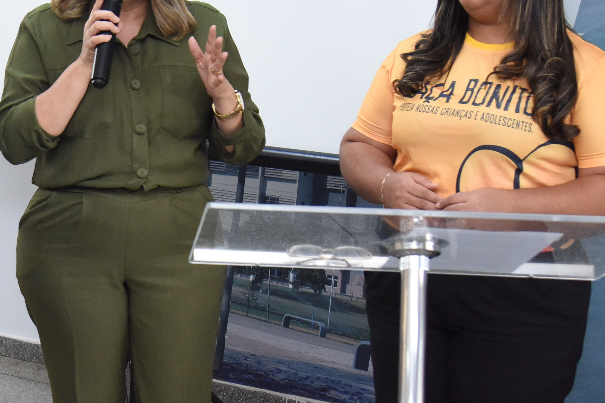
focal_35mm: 92
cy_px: 218
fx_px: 1546
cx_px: 31
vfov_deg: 14.9
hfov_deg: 21.5
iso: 4000
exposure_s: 1/250
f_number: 4
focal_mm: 38
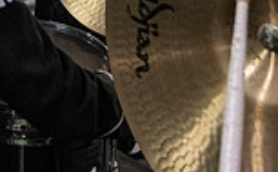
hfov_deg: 21.5
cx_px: -4
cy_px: -149
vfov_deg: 12.6
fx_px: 703
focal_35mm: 93
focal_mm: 24
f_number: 4
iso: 3200
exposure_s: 1/500
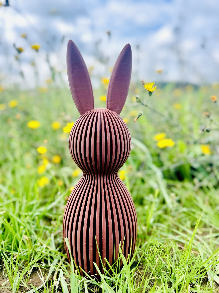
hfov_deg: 53.1
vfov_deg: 67.3
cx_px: 110
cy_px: 146
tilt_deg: -12.7
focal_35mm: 26
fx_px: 219
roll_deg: -0.2
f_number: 1.5
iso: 50
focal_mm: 5.7
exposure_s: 1/2045
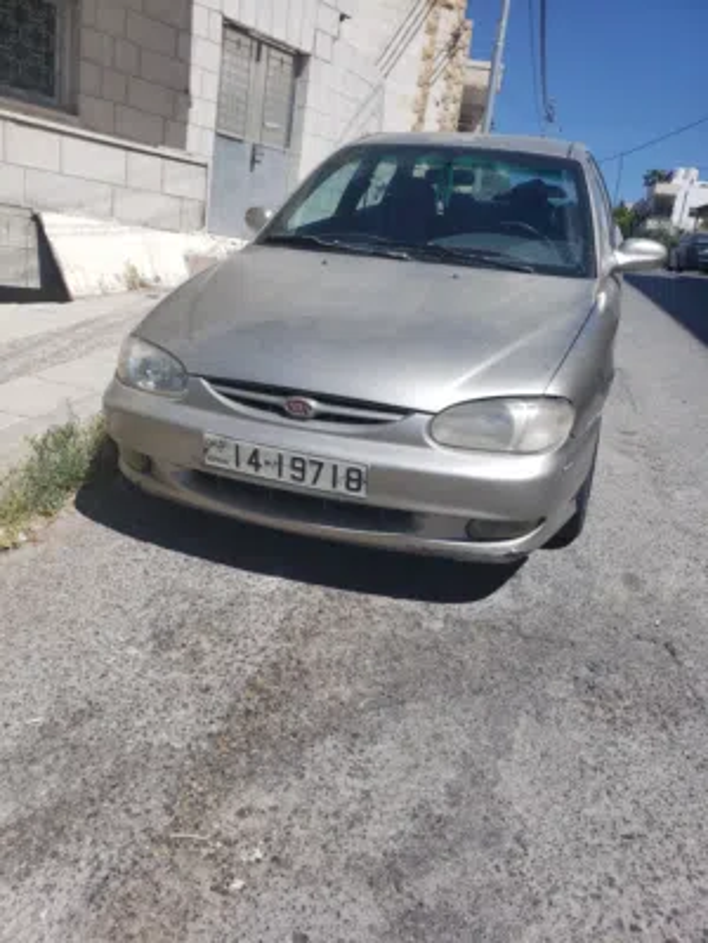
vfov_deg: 67.3
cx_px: 354
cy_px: 472
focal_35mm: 26
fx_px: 709
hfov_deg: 53.1
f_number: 2.4
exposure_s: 1/1930
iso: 50
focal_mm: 4.3
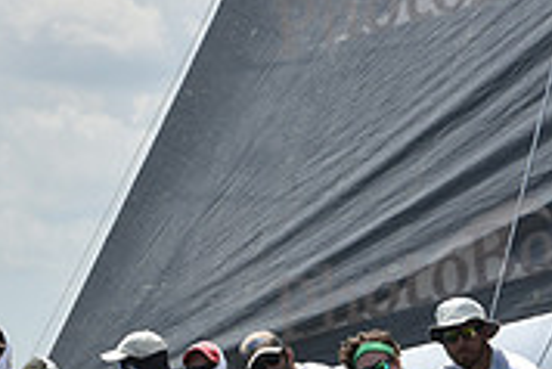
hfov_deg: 4.5
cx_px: 115
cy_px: 467
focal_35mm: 455
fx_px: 6982
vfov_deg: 3.0
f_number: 8
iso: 250
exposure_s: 1/1250
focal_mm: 140
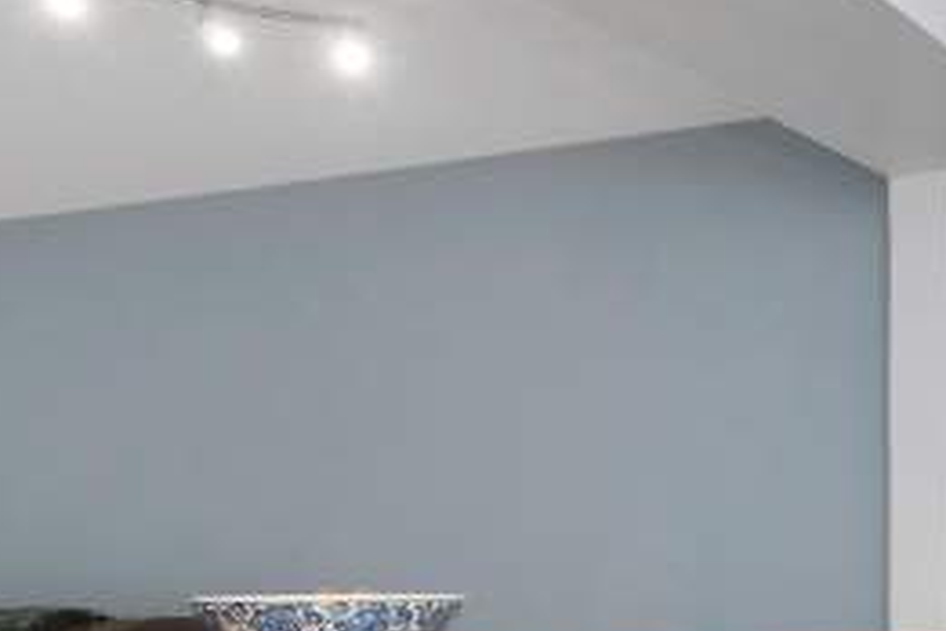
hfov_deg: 31.9
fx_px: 1209
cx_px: 1247
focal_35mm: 46
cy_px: 600
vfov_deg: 27.9
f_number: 8
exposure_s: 1/200
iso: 500
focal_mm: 10
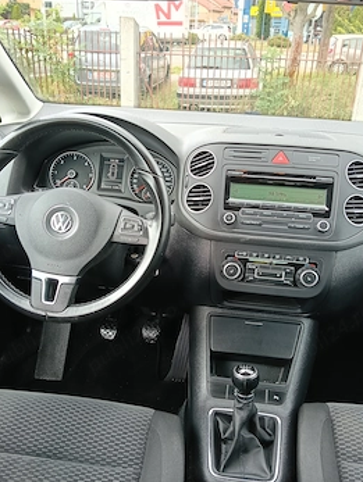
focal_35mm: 31
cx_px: 181
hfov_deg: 45.5
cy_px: 254
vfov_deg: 58.3
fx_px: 433
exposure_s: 1/50
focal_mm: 3.98
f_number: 1.8
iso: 80
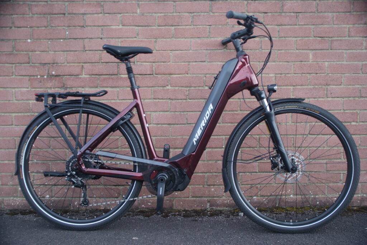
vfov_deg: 37.0
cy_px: 122
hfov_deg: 53.1
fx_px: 367
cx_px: 184
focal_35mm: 36
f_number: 4
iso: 100
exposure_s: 1/40
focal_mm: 24
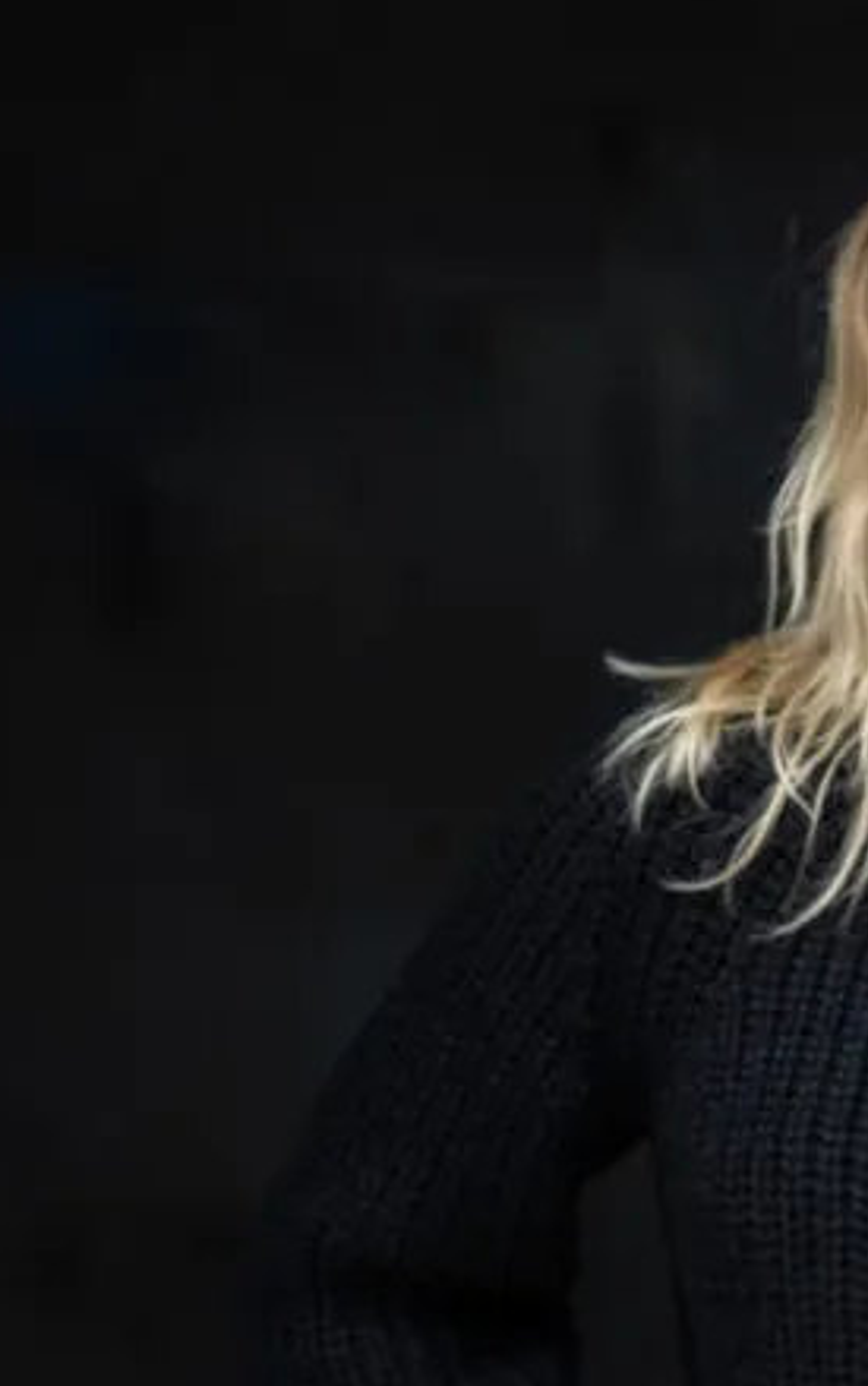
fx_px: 8049
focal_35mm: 213
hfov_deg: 6.1
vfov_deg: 9.8
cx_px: 1070
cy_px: 1048
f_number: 1.4
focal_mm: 85
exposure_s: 1/125
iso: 125
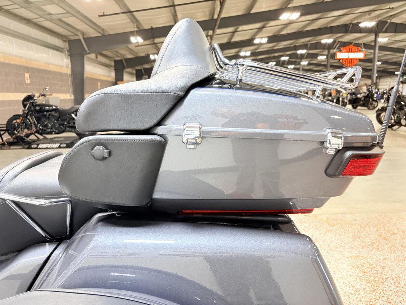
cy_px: 152
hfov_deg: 67.3
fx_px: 305
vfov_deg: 53.1
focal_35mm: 26
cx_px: 203
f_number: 1.6
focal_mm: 5.96
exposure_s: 1/60
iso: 100
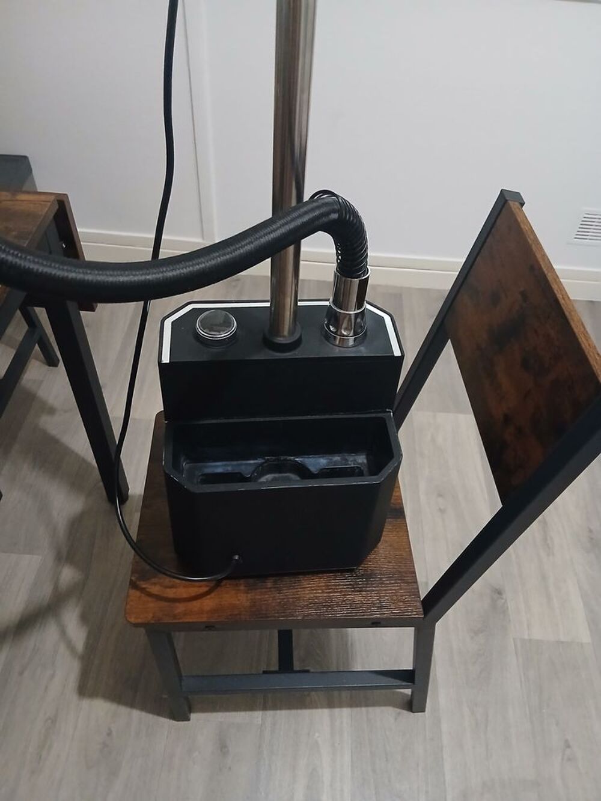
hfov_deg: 53.1
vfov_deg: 67.3
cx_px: 300
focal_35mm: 26
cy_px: 400
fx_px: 602
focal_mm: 3.98
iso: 800
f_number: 1.8
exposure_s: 1/20
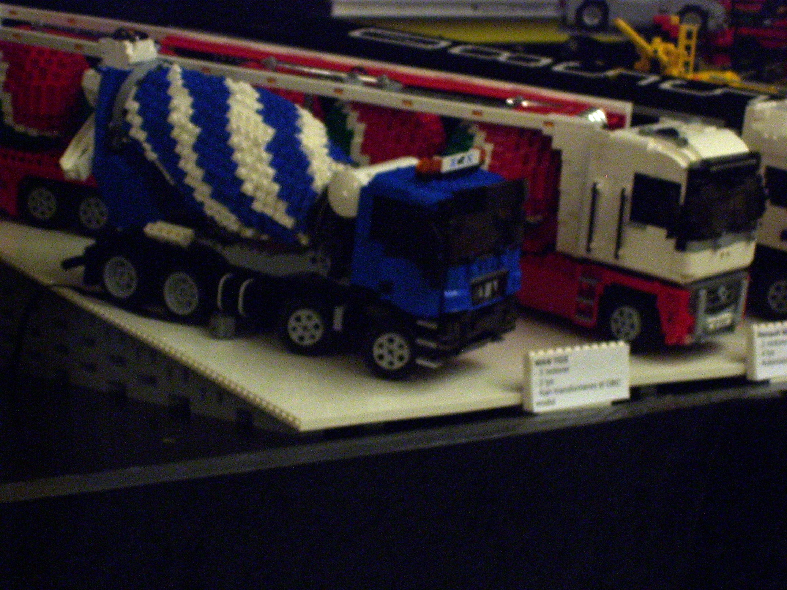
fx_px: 2455
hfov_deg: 18.2
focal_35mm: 108
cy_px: 295
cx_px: 394
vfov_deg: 13.7
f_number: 4.6
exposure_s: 1/8
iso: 160
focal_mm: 18
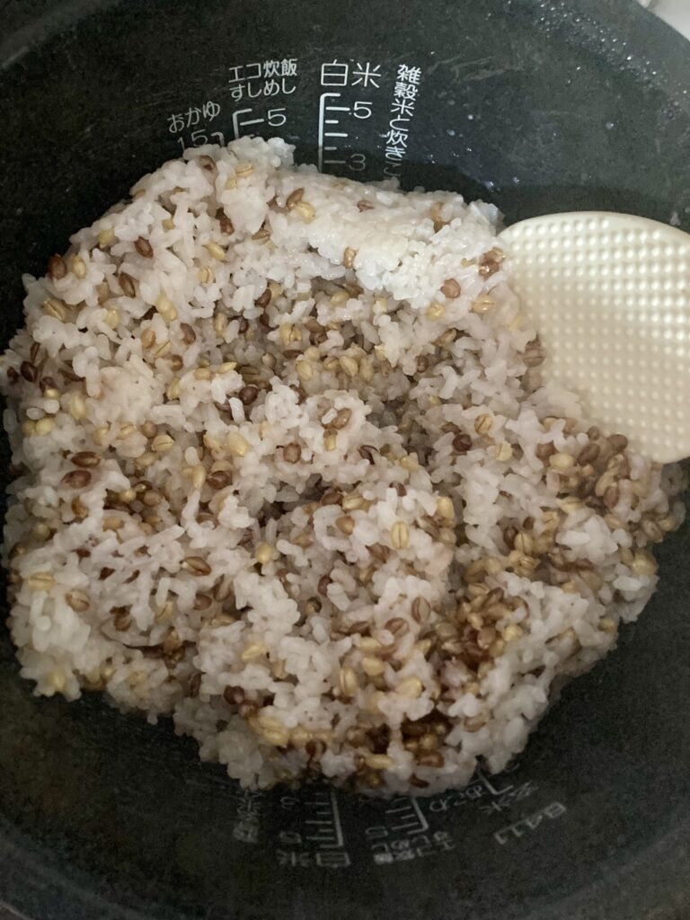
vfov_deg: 63.4
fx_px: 744
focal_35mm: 28
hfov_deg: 49.7
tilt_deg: -77.8
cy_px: 460
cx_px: 345
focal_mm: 3.99
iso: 640
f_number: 1.8
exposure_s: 1/25
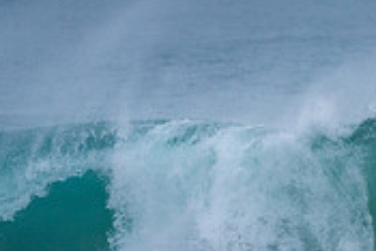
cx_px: 303
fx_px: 17279
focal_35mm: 1653
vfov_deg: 0.8
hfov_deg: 1.2
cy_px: 299
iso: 220
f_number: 5.6
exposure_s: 1/1000
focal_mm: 500
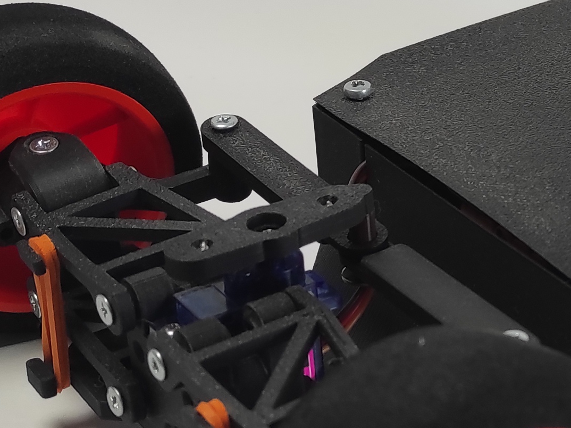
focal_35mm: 108
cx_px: 618
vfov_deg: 13.6
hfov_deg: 17.6
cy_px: 103
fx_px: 1780
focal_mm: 5.43
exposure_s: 1/126
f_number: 1.89
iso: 100
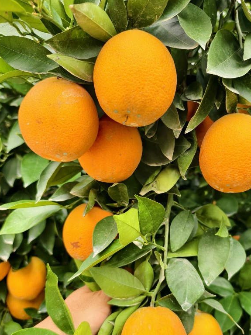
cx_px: 148
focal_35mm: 32
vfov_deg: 56.3
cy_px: 204
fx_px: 309
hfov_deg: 44.0
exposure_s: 1/1070
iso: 283
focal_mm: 6.54
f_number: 1.57
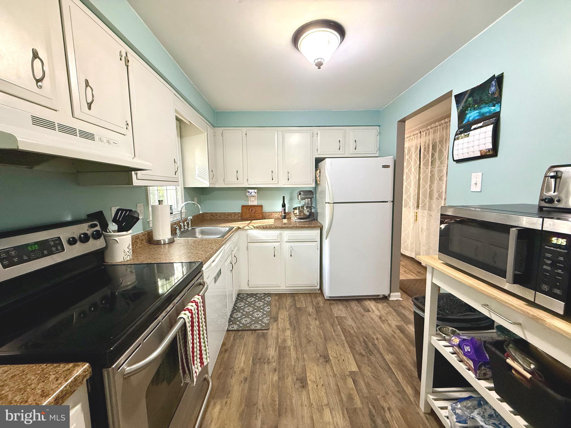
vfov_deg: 85.7
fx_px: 231
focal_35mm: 14
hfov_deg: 102.1
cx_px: 286
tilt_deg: -5.8
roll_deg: +1.2
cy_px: 214
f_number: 2.2
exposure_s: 1/60
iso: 320
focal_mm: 2.22
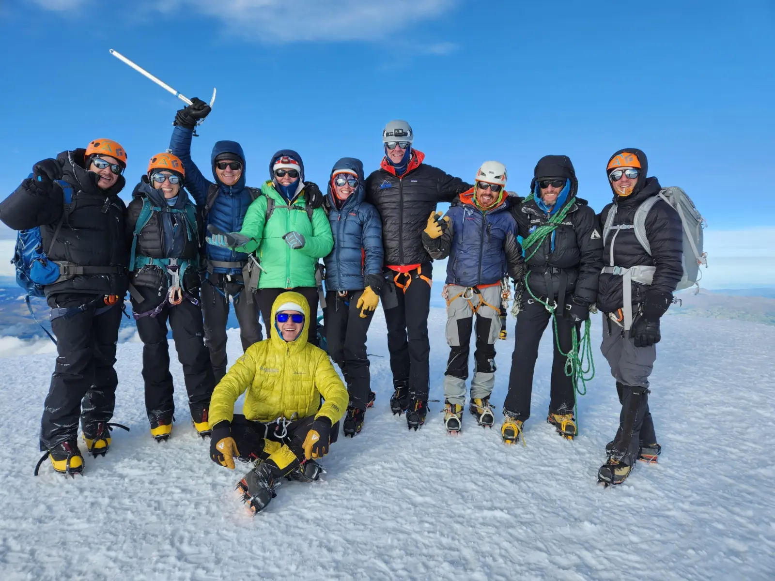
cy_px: 290
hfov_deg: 73.9
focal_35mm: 23
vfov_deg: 58.9
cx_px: 388
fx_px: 515
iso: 20
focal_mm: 5.4
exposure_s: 1/775
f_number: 1.8
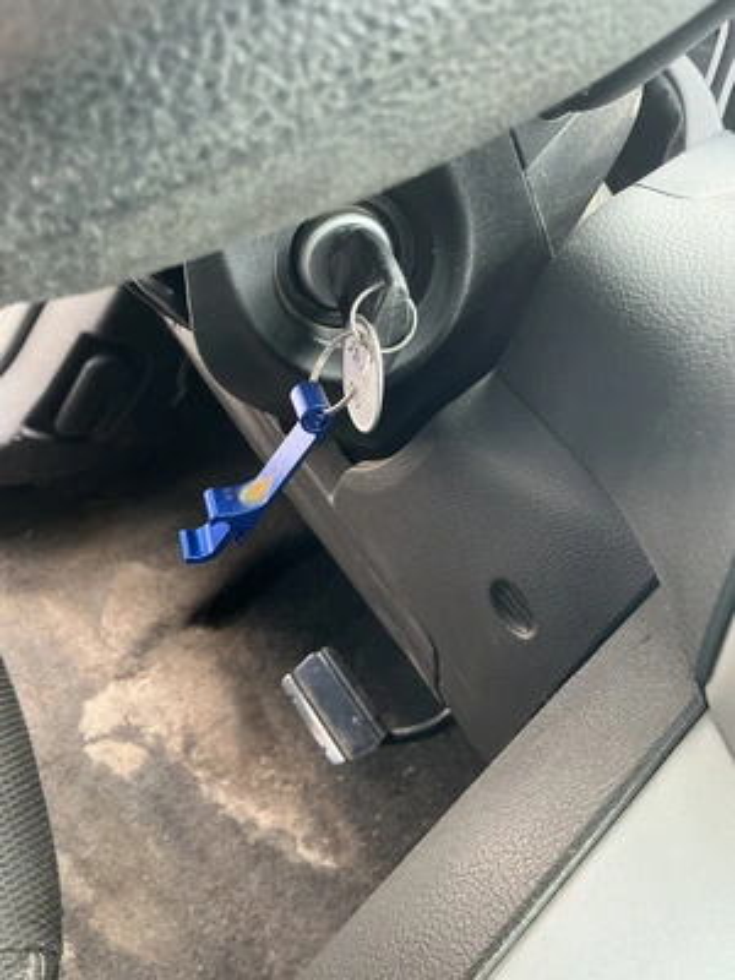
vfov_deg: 63.4
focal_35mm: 28
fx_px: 793
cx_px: 368
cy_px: 490
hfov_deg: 49.7
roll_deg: -38.3
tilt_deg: -21.2
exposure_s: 1/60
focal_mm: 3
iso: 160
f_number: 1.8
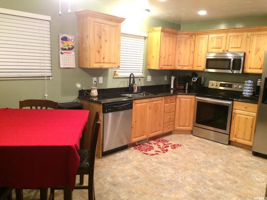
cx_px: 134
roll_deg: -2.6
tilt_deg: -9.7
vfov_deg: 48.2
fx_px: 224
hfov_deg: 61.7
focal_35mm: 29
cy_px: 100
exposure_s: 1/24
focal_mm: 4.15
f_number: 2.2
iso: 250
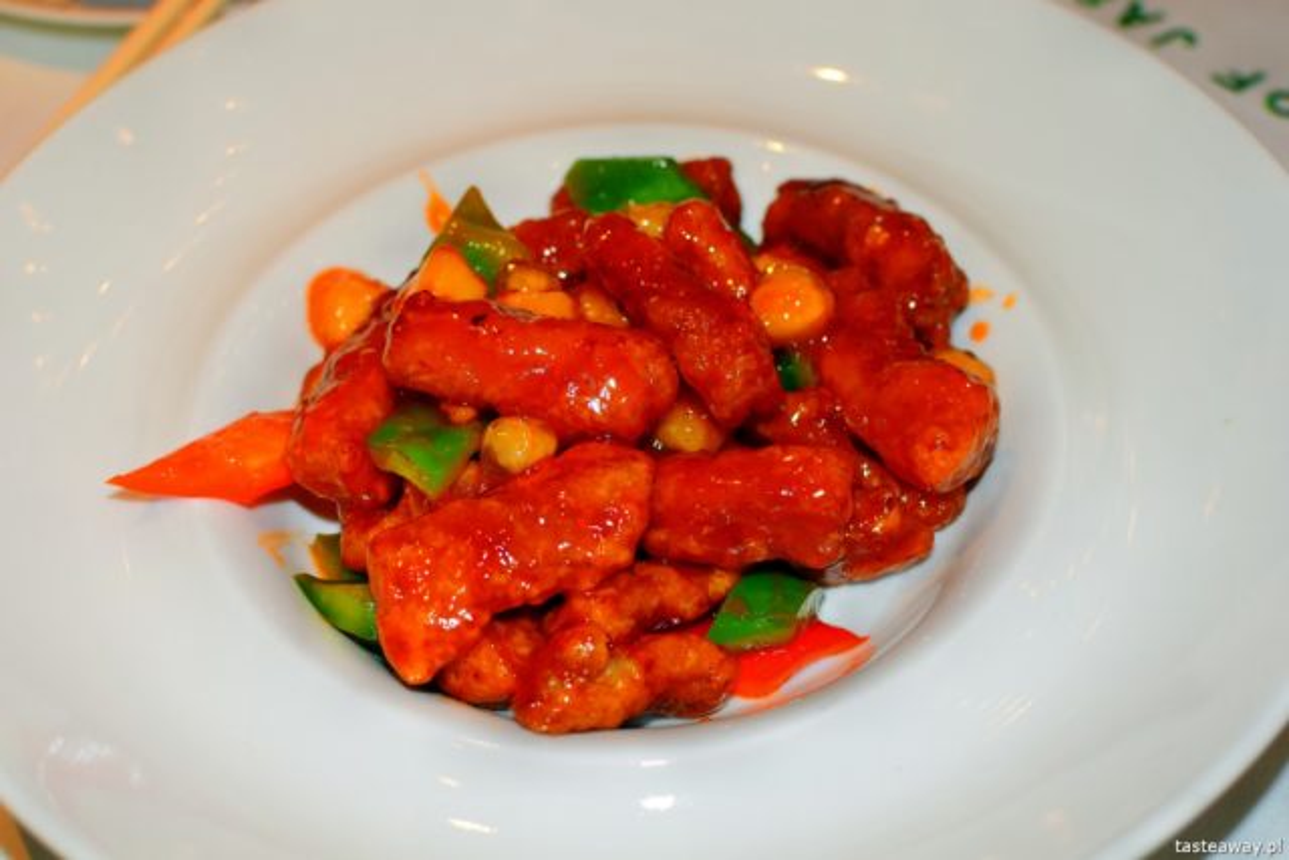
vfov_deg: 25.8
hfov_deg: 37.8
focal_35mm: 52
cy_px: 430
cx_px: 644
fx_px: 1880
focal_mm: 35
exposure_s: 1/125
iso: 280
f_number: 5
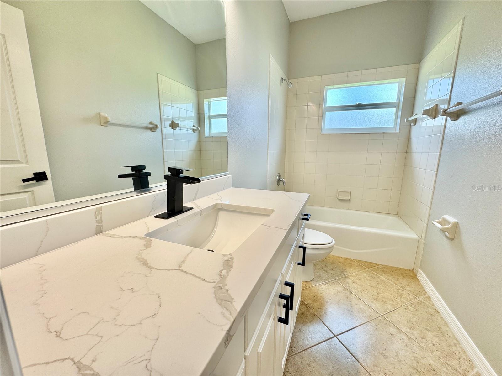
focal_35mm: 14
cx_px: 251
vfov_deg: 85.7
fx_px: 203
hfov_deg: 102.1
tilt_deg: -11.2
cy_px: 188
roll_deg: -0.1
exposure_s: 1/120
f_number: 2.2
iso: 50
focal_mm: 2.22
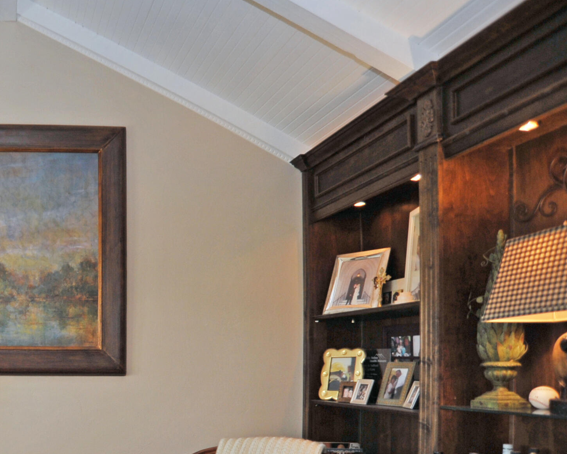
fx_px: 587
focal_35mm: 35
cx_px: -2
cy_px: 352
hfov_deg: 43.9
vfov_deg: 40.8
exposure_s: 1/50
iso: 640
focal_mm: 18
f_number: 5
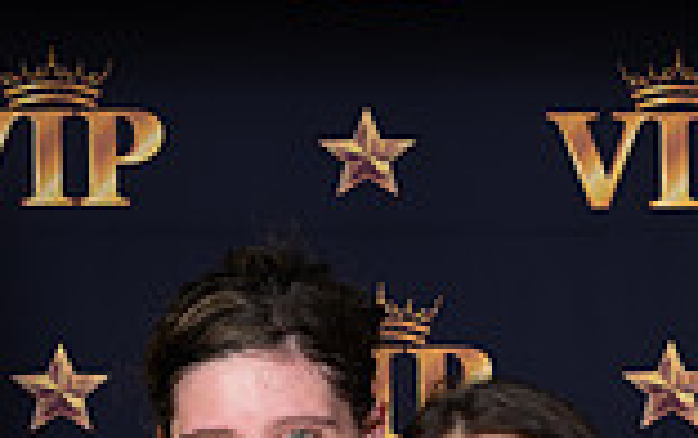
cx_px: 385
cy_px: 930
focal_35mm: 220
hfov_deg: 9.5
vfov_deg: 5.8
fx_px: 4191
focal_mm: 75
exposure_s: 1/125
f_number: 8
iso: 320
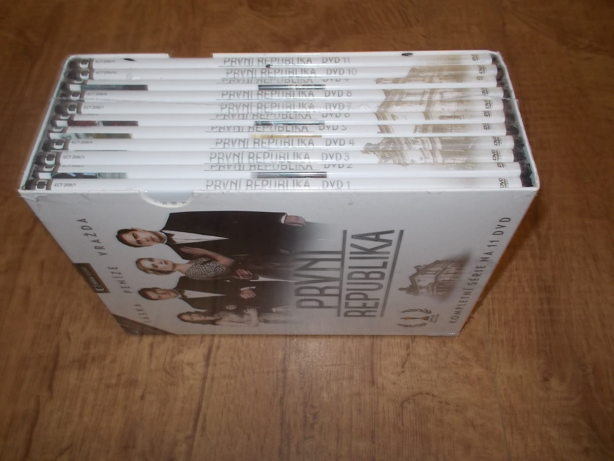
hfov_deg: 61.7
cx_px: 307
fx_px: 514
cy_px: 230
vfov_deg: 48.2
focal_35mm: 29
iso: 200
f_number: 3.3
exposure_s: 1/30
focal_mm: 4.1
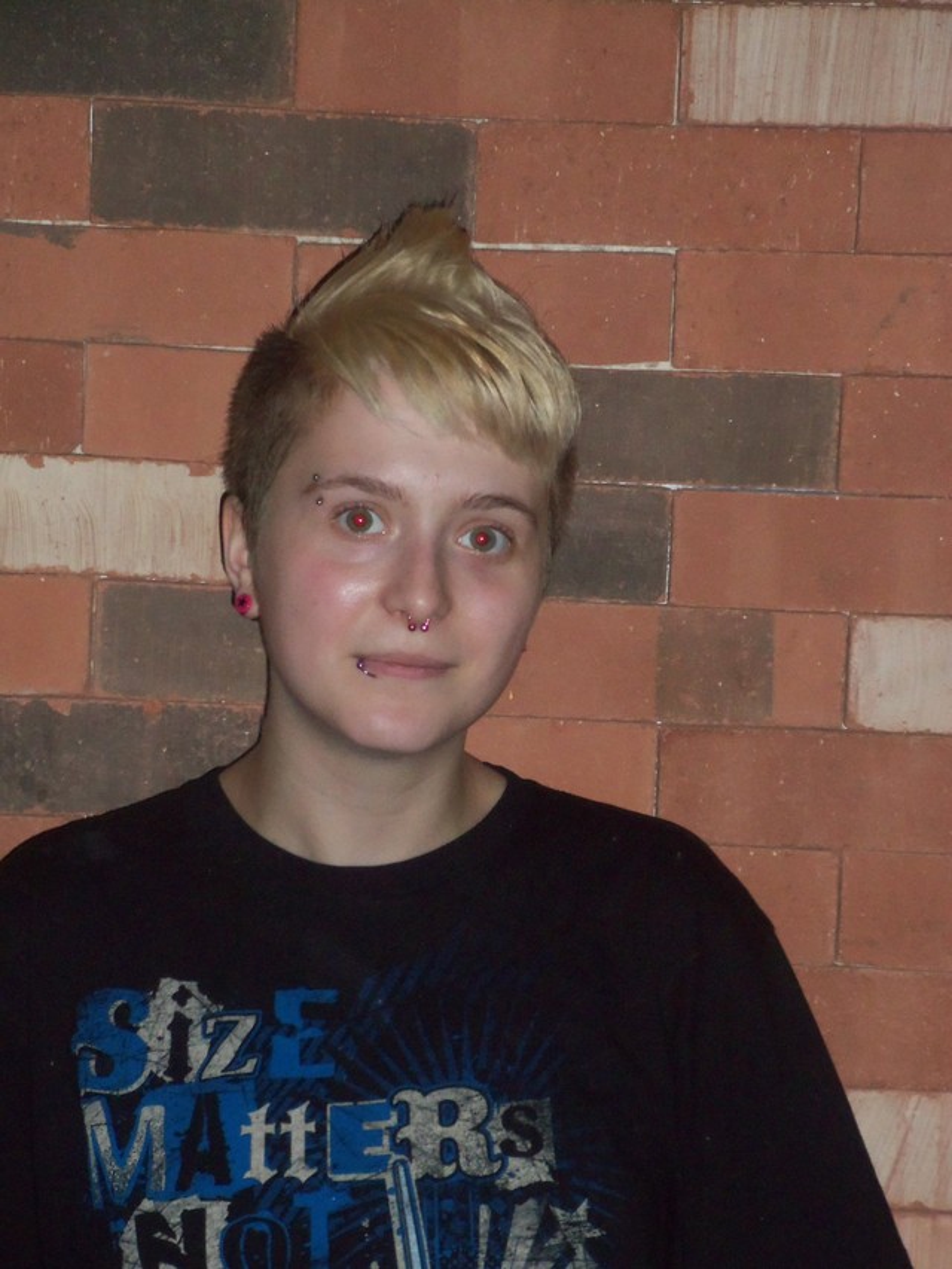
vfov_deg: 14.1
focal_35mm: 140
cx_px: 476
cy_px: 634
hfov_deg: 10.6
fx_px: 5132
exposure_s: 1/200
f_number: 5.7
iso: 400
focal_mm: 25.3
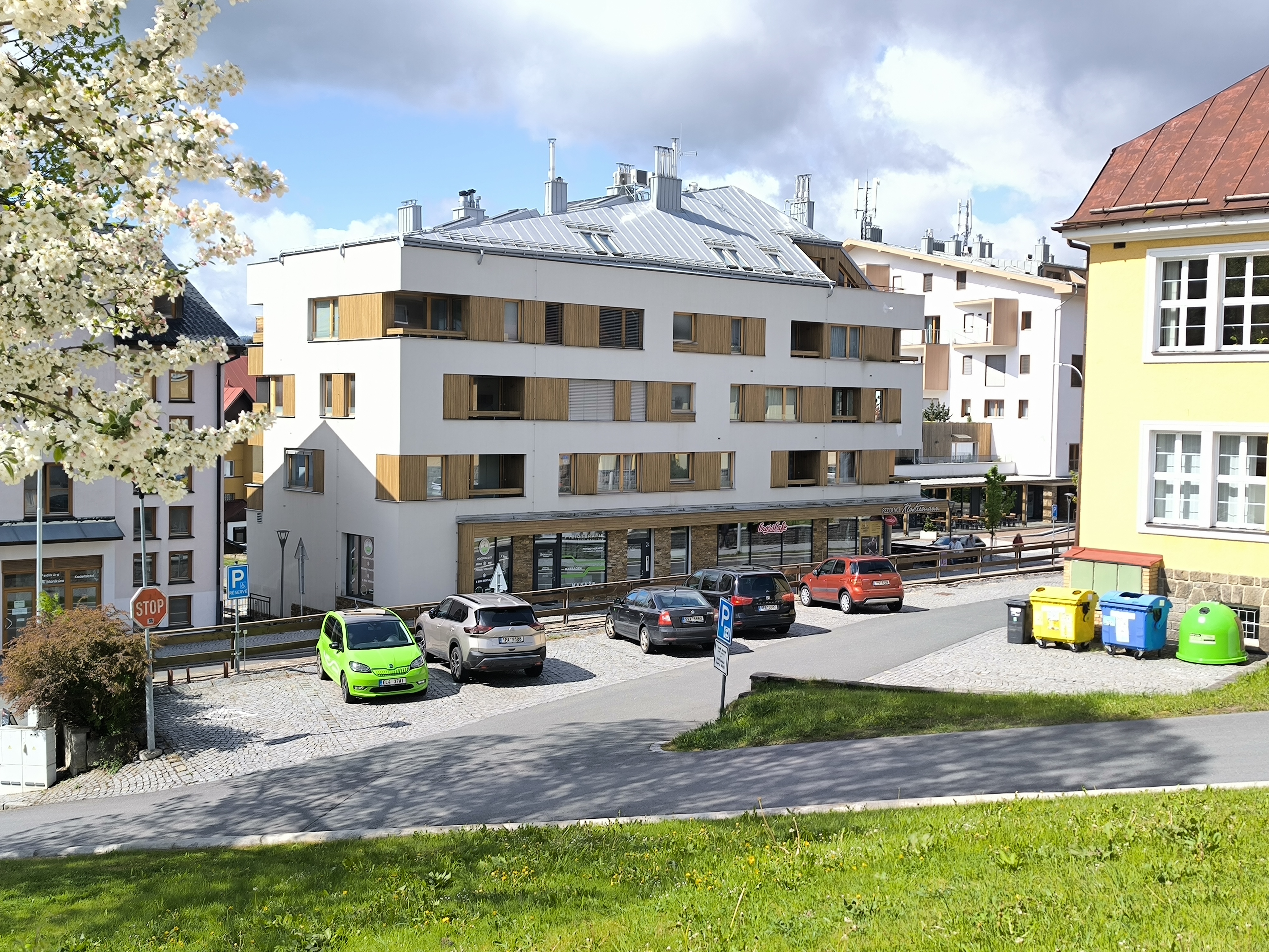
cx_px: 634
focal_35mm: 37
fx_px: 1356
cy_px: 476
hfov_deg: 50.1
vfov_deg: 38.7
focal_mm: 6.92
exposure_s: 1/1248
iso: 50
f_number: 1.9
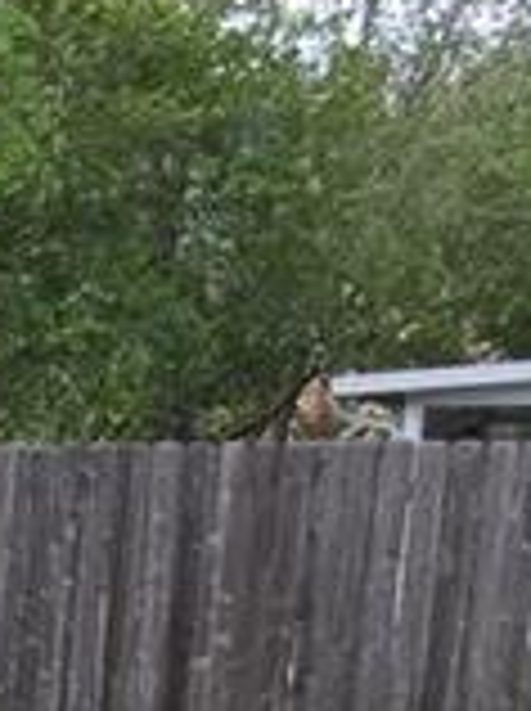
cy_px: 1449
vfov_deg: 12.3
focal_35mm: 141
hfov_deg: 9.6
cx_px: -639
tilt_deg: -18.0
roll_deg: +1.1
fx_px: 2892
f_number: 2.2
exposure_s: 1/173
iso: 25
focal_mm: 4.15
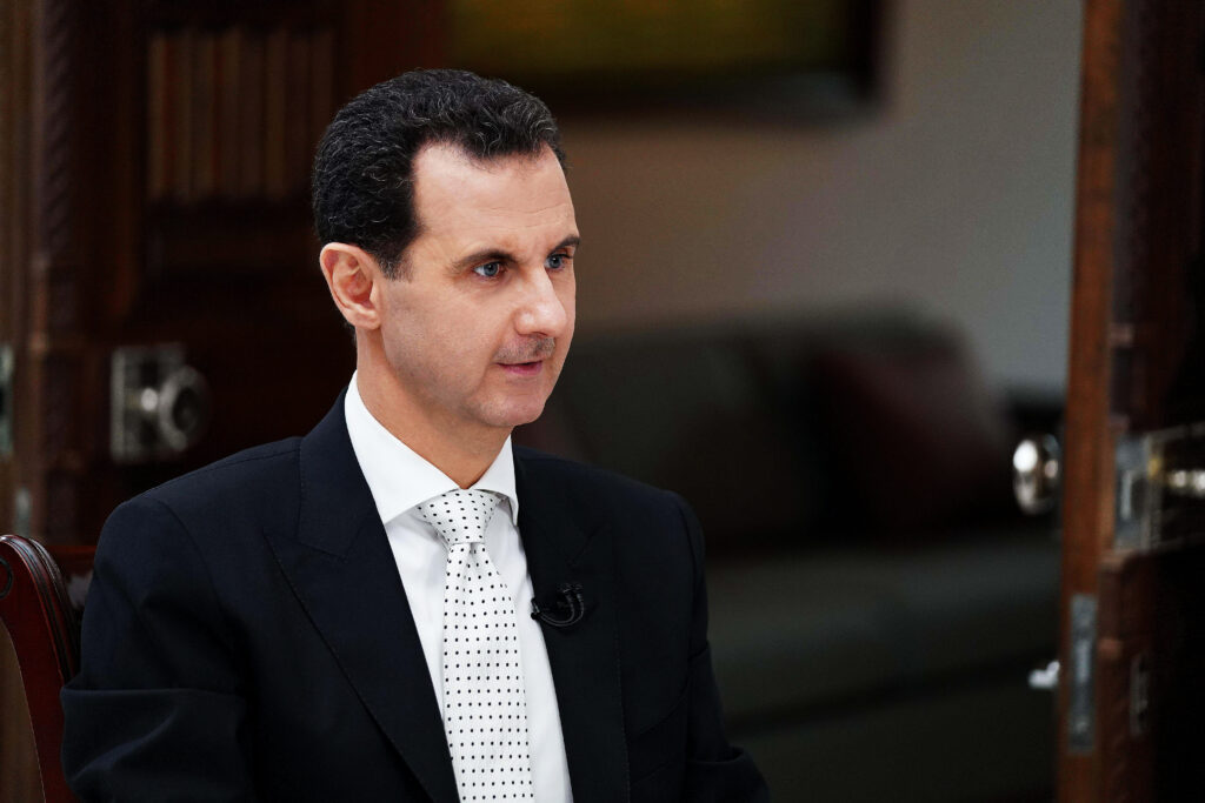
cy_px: 402
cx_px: 602
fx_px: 5624
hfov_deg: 12.2
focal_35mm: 168
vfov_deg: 8.2
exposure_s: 1/500
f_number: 2.8
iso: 2500
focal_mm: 168
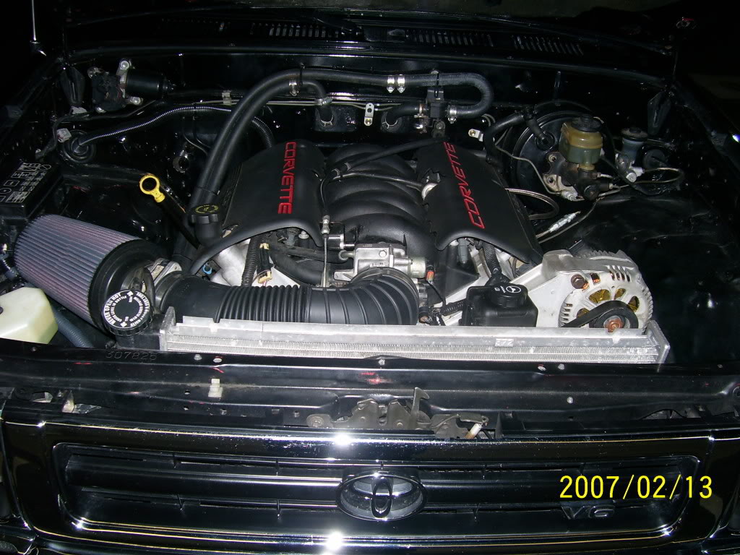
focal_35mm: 34
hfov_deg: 54.0
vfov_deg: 41.8
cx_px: 370
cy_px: 278
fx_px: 727
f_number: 2.7
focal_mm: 5.6
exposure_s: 1/60
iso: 80
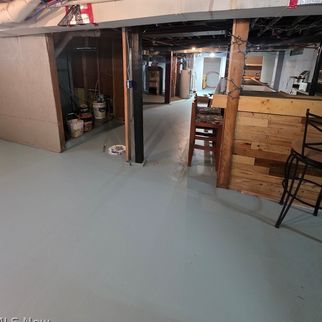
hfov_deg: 87.4
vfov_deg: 84.5
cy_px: 108
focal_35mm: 16
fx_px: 168
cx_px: 158
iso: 500
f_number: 1.9
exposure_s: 1/60
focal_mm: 2.2
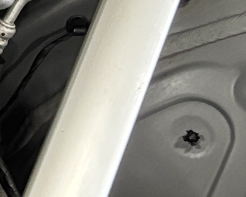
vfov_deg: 8.1
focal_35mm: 186
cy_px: -124
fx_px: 1354
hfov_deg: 8.3
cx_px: -567
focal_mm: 5.96
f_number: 1.6
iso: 500
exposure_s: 1/60
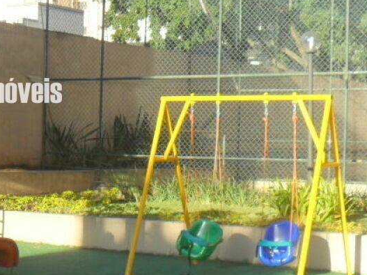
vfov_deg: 17.3
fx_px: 901
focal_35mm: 85
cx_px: -3
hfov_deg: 22.1
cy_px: 93
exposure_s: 1/500
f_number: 3
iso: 80
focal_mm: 6.3
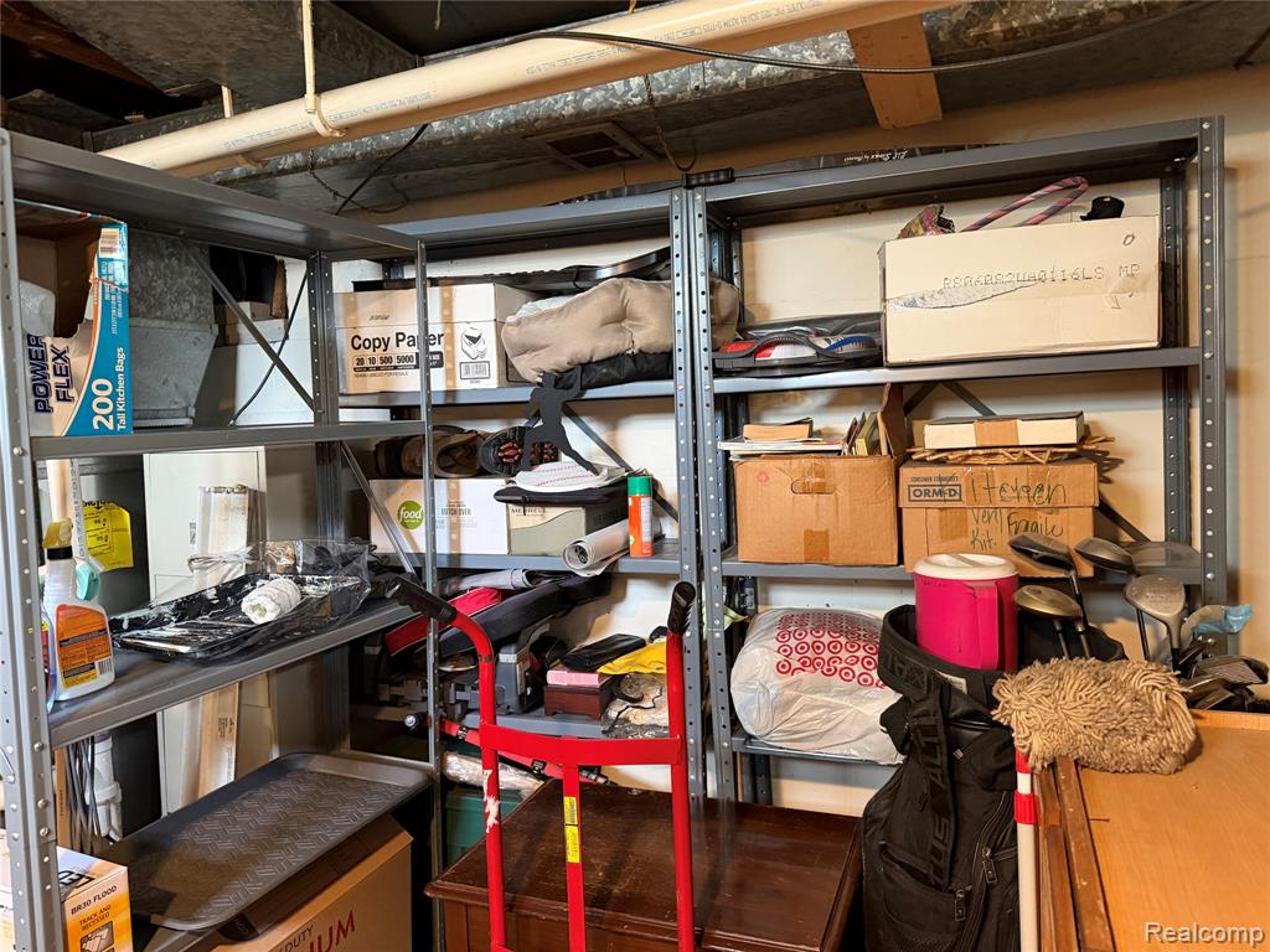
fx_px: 881
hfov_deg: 71.6
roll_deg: +2.8
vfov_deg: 56.8
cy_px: 476
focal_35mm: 24
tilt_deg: -3.7
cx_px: 635
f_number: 1.78
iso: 640
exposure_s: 1/40
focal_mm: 6.76
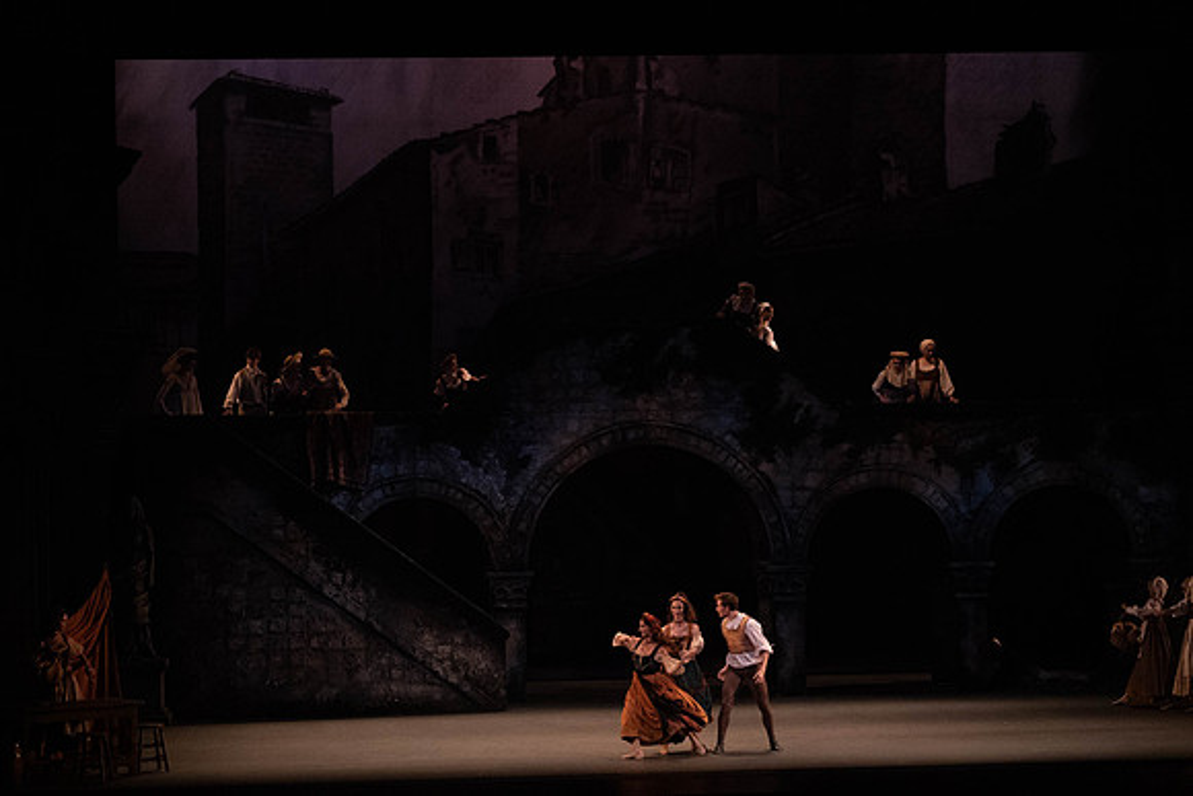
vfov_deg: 13.7
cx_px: 596
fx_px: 3315
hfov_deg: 20.4
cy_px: 398
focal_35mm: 100
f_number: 4.5
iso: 8000
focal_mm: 100
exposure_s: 1/250
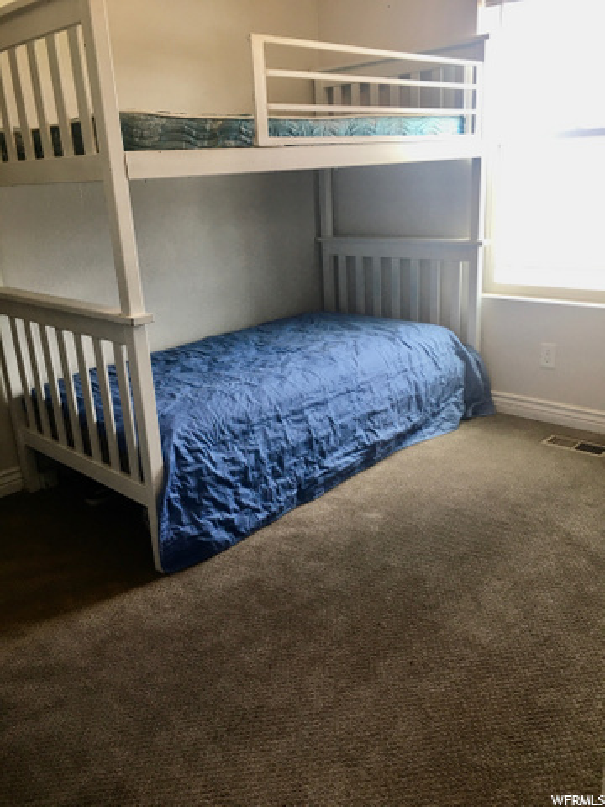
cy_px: 404
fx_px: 676
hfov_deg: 48.2
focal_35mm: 29
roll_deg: +3.3
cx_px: 302
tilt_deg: -17.9
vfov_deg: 61.7
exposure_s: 1/30
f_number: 2.2
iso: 25
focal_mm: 4.15
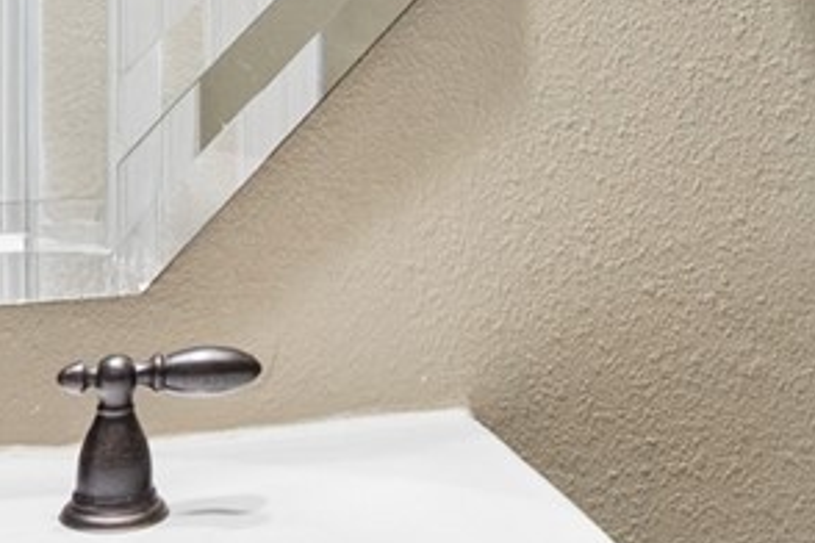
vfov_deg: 9.6
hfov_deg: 15.2
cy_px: -567
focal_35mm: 133
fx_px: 3011
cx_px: 809
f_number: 8
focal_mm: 18
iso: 250
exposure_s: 1/1.25
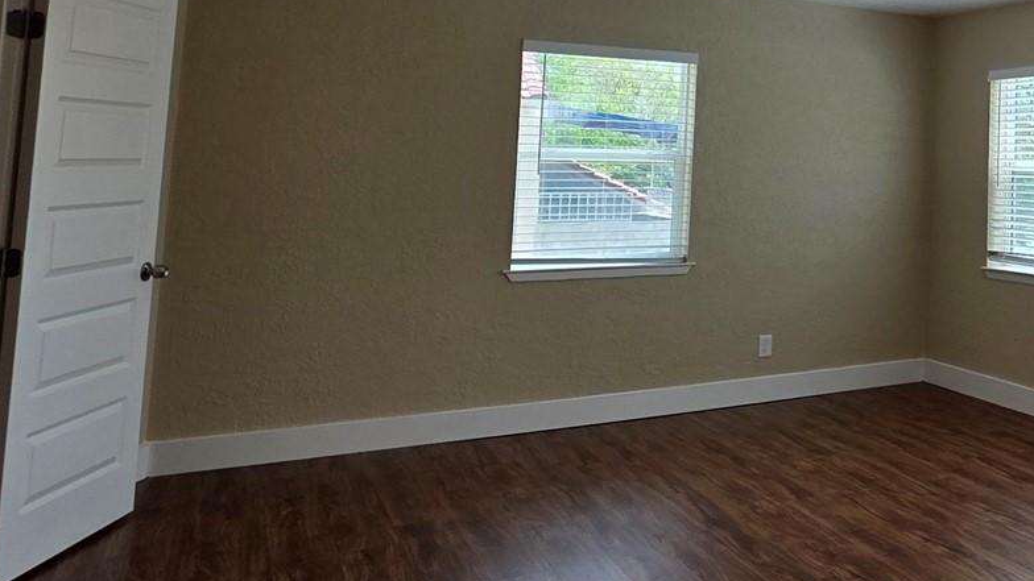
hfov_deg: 42.7
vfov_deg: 30.9
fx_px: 1014
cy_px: 90
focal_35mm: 37
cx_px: 1130
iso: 40
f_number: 1.9
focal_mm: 2.2
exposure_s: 1/338
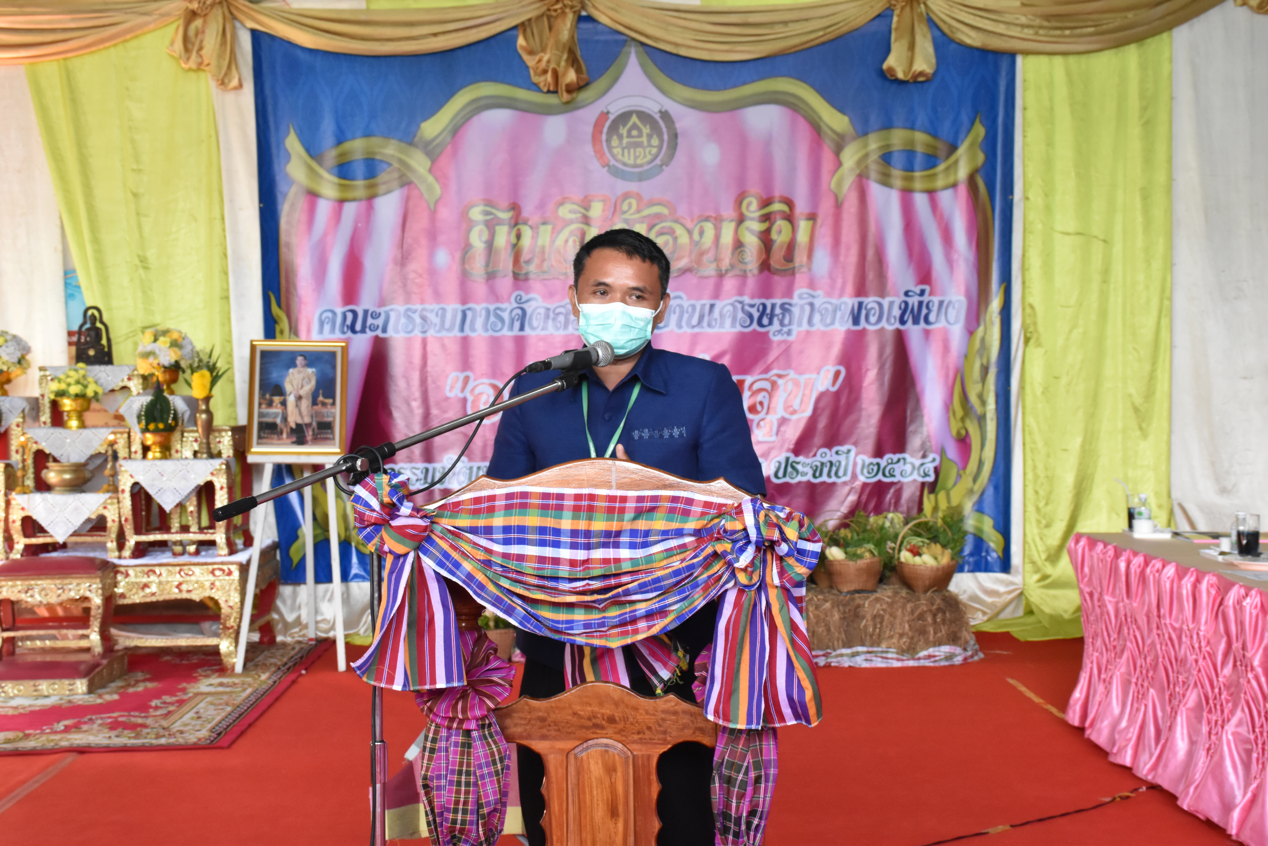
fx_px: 2008
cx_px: 634
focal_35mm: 57
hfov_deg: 35.1
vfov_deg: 23.8
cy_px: 423
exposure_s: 1/80
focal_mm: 38
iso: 2500
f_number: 8
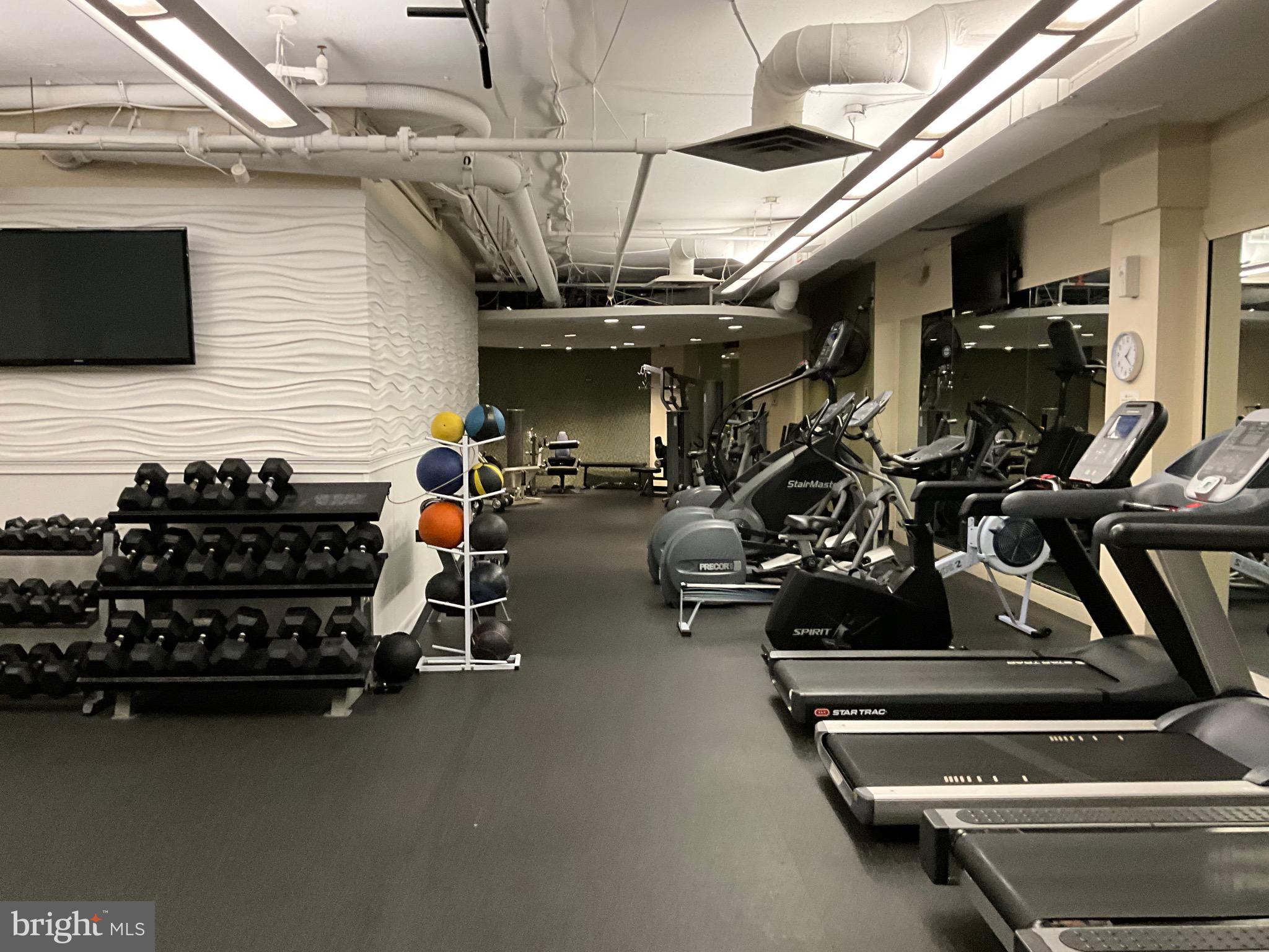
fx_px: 1063
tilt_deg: -4.7
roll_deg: +0.1
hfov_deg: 61.7
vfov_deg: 48.2
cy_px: 476
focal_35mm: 29
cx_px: 634
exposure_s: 1/60
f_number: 1.8
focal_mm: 3
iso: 250
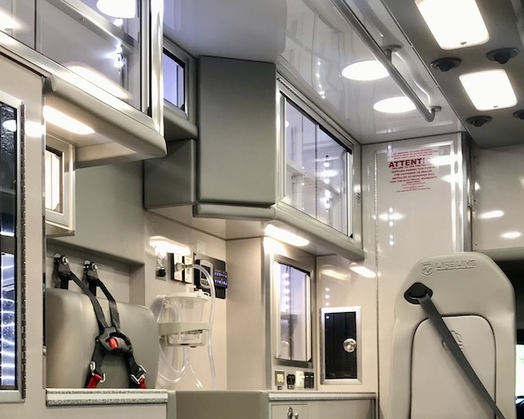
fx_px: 915
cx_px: 151
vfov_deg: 25.1
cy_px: 362
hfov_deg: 31.6
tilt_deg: +1.3
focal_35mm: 59
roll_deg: +0.3
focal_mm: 3.99
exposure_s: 1/47
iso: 25
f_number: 1.8
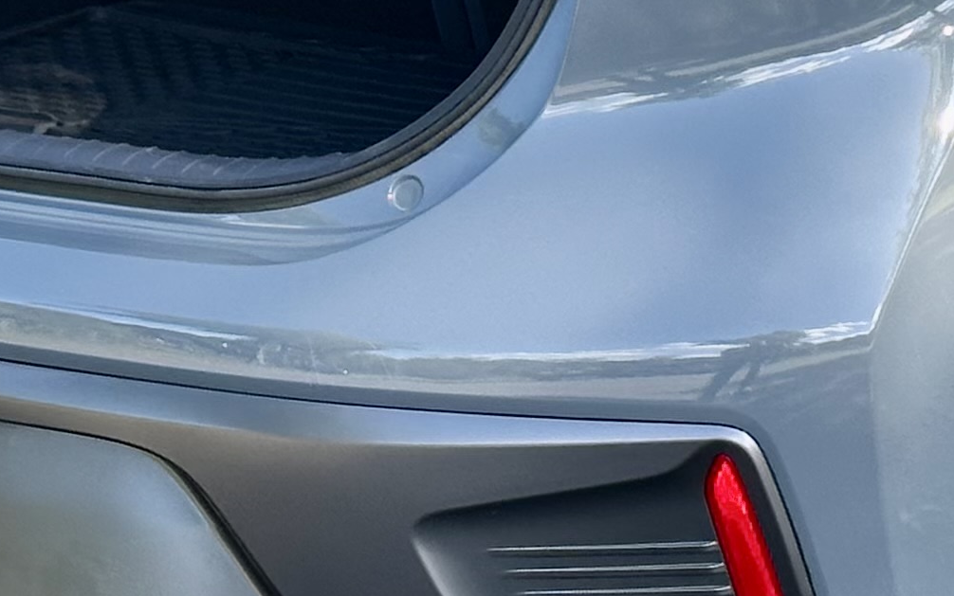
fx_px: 5305
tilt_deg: -6.4
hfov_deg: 10.2
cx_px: 957
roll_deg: -0.5
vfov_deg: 6.4
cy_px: -318
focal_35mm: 204
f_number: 1.78
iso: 64
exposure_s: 1/681
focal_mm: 6.86
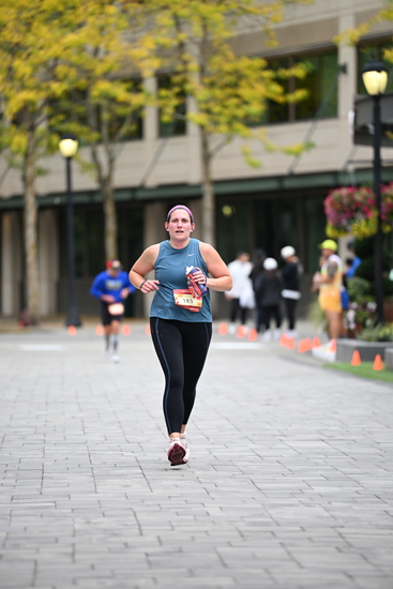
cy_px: 294
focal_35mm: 200
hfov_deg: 6.9
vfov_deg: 10.3
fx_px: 3273
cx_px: 196
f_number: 2.8
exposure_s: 1/2000
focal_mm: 200
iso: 640
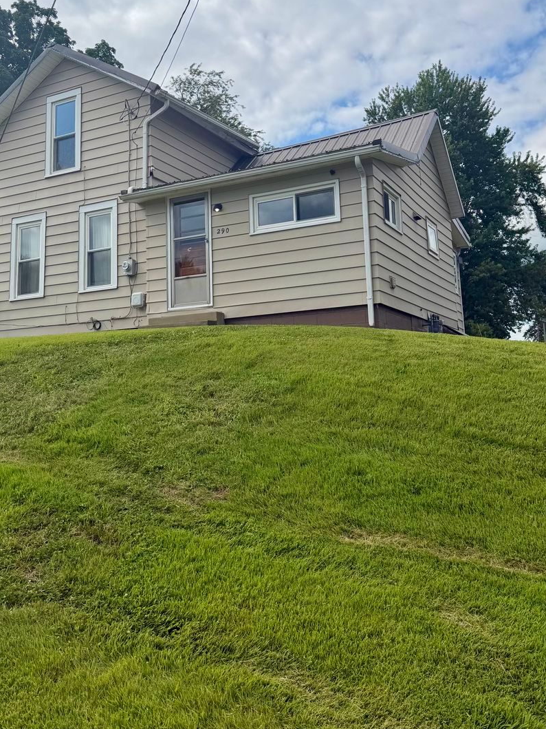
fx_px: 715
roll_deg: +0.7
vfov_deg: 53.7
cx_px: 242
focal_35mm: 34
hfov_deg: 41.7
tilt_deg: +9.8
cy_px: 304
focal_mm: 6.76
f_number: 1.78
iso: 80
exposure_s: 1/6711
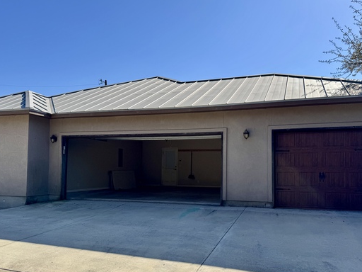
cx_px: 194
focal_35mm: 30
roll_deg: -0.6
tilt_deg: +1.8
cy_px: 164
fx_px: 314
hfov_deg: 59.9
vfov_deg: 46.5
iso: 80
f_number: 1.78
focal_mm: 6.76
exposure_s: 1/4950
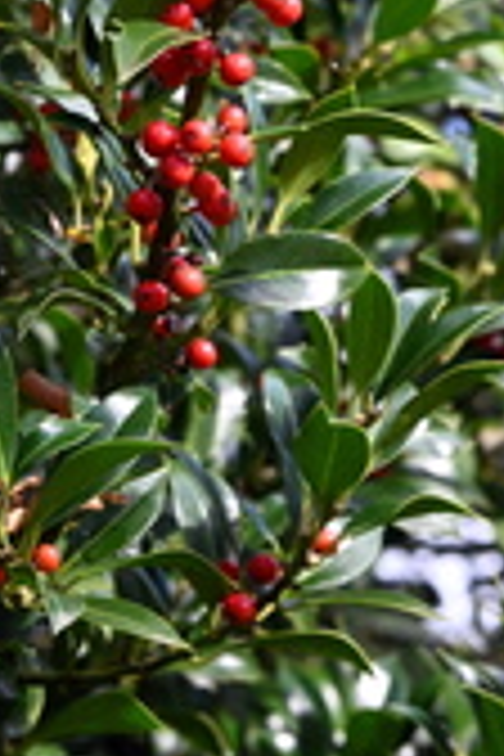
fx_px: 3759
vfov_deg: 11.4
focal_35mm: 179
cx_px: 173
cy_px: 81
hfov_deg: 7.7
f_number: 6.3
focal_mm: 50
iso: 360
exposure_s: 1/250
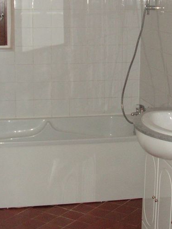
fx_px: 477
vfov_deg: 26.9
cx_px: 111
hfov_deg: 20.4
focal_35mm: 72
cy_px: 81
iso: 160
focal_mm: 6
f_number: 3.2
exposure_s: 1/40
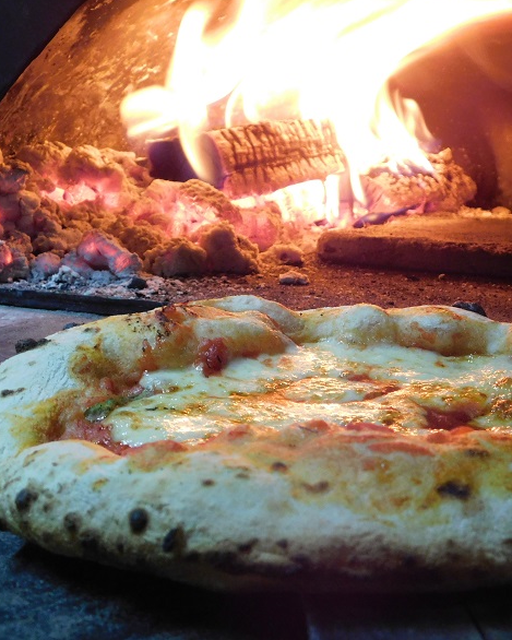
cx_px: 337
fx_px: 909
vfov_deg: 38.8
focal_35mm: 48
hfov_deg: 31.2
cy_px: 313
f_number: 3.5
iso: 450
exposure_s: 1/8
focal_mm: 6.3
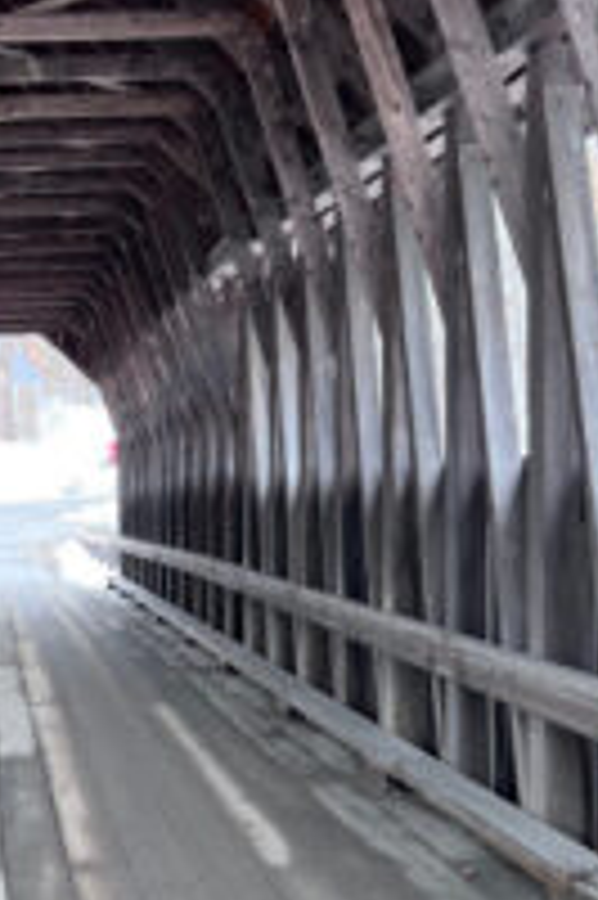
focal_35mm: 65
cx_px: -72
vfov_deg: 31.0
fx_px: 1622
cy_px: 486
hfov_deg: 19.9
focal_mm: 5.7
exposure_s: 1/111
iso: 125
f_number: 1.5
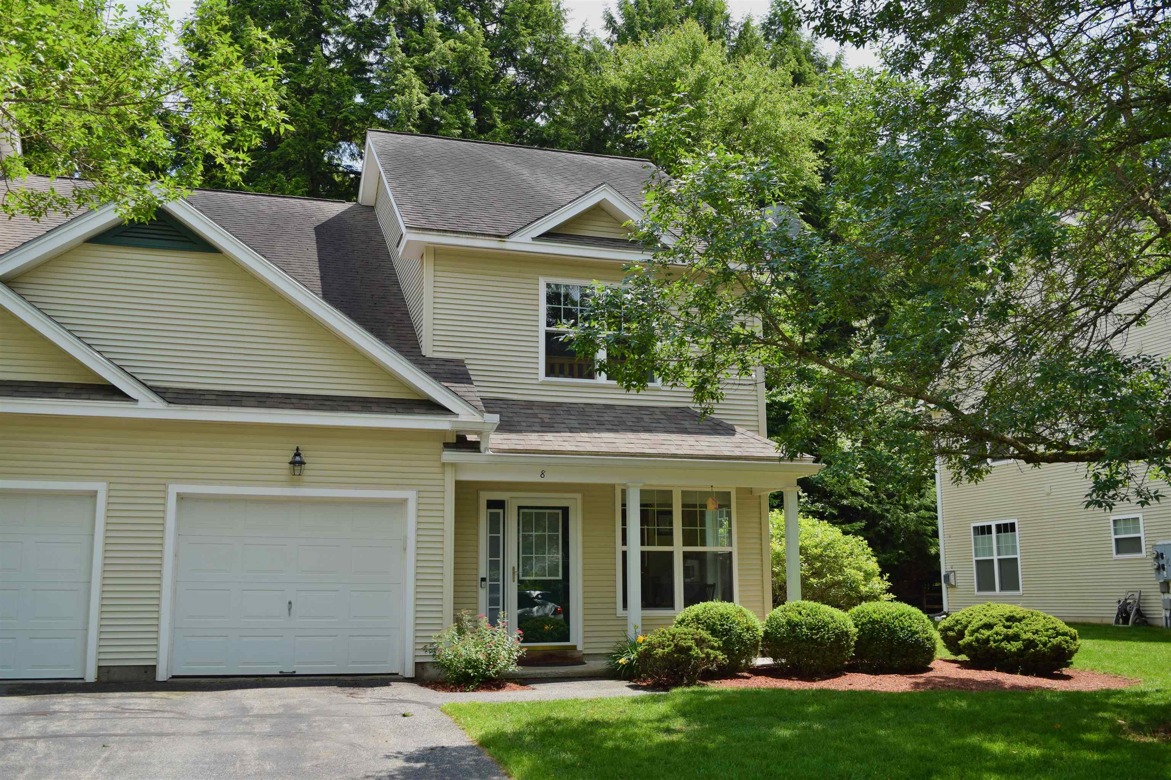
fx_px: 1122
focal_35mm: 34
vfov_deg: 38.4
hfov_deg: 55.1
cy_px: 390
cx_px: 586
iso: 200
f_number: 6.3
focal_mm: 23
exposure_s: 1/640
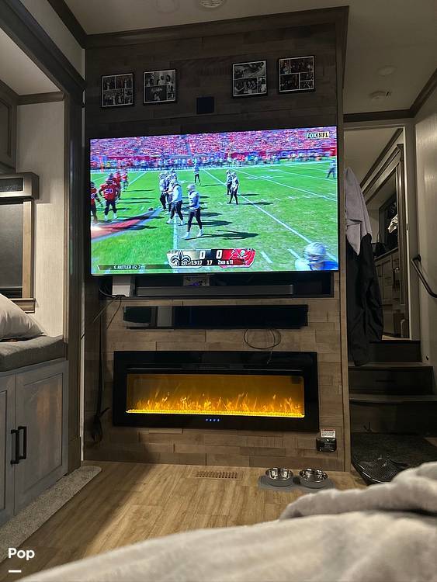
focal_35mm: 24
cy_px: 291
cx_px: 218
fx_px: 404
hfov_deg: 56.8
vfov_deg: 71.6
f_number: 1.78
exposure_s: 1/60
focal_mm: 6.86
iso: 500
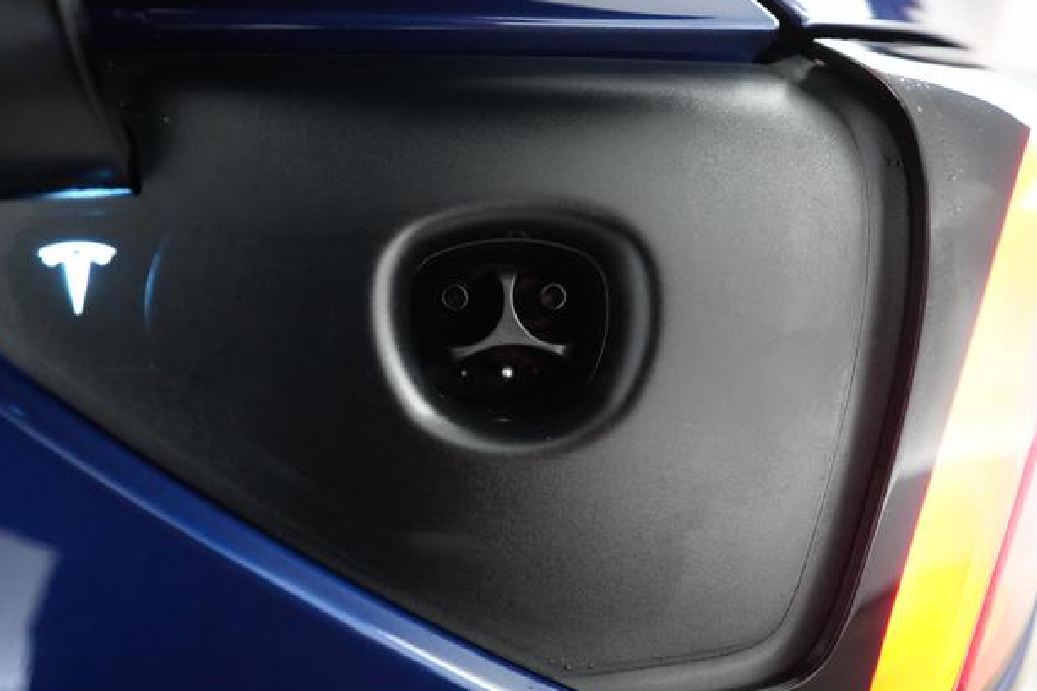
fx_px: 720
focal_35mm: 25
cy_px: 340
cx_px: 498
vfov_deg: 51.3
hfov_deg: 71.5
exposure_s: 1/160
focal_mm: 24
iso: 8000
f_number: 2.8
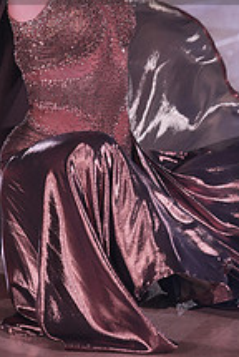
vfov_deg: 8.3
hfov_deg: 5.6
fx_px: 2432
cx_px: 120
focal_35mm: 245
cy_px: -50
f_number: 4
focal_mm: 91
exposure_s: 1/400
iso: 1250
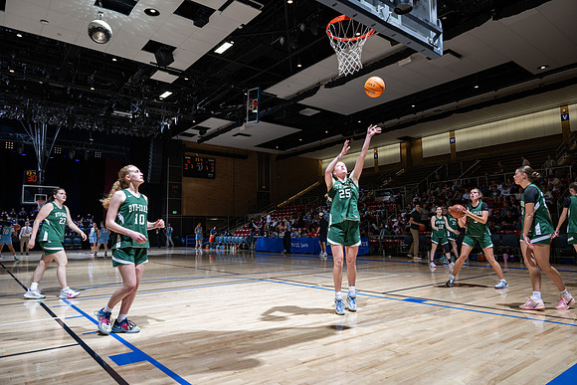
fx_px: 385
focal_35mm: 24
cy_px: 192
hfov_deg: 73.7
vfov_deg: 53.2
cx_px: 288
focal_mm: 24
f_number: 4.5
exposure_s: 1/100
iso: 80
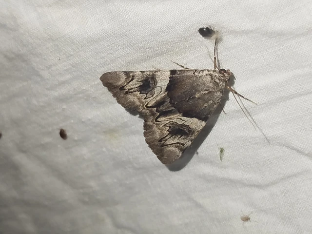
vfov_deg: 21.3
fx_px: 622
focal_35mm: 69
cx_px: 156
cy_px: 117
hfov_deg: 28.2
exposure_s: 1/50
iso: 160
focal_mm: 5.31
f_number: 1.7
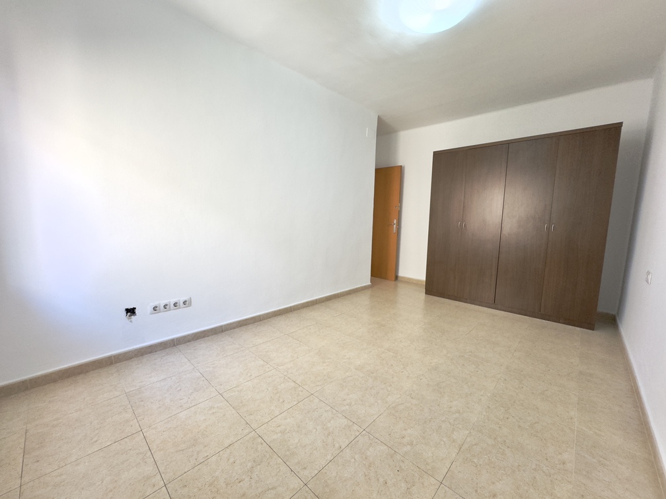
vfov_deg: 85.7
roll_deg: -1.1
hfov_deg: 102.1
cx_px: 333
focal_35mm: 14
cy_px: 250
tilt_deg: -7.1
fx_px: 269
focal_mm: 2.22
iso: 125
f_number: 2.2
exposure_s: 1/100
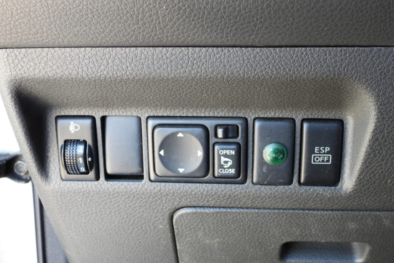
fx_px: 536
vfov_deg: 27.5
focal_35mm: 49
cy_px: 139
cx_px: 197
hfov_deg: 40.3
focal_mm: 8.5
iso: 100
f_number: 3.2
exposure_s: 1/40
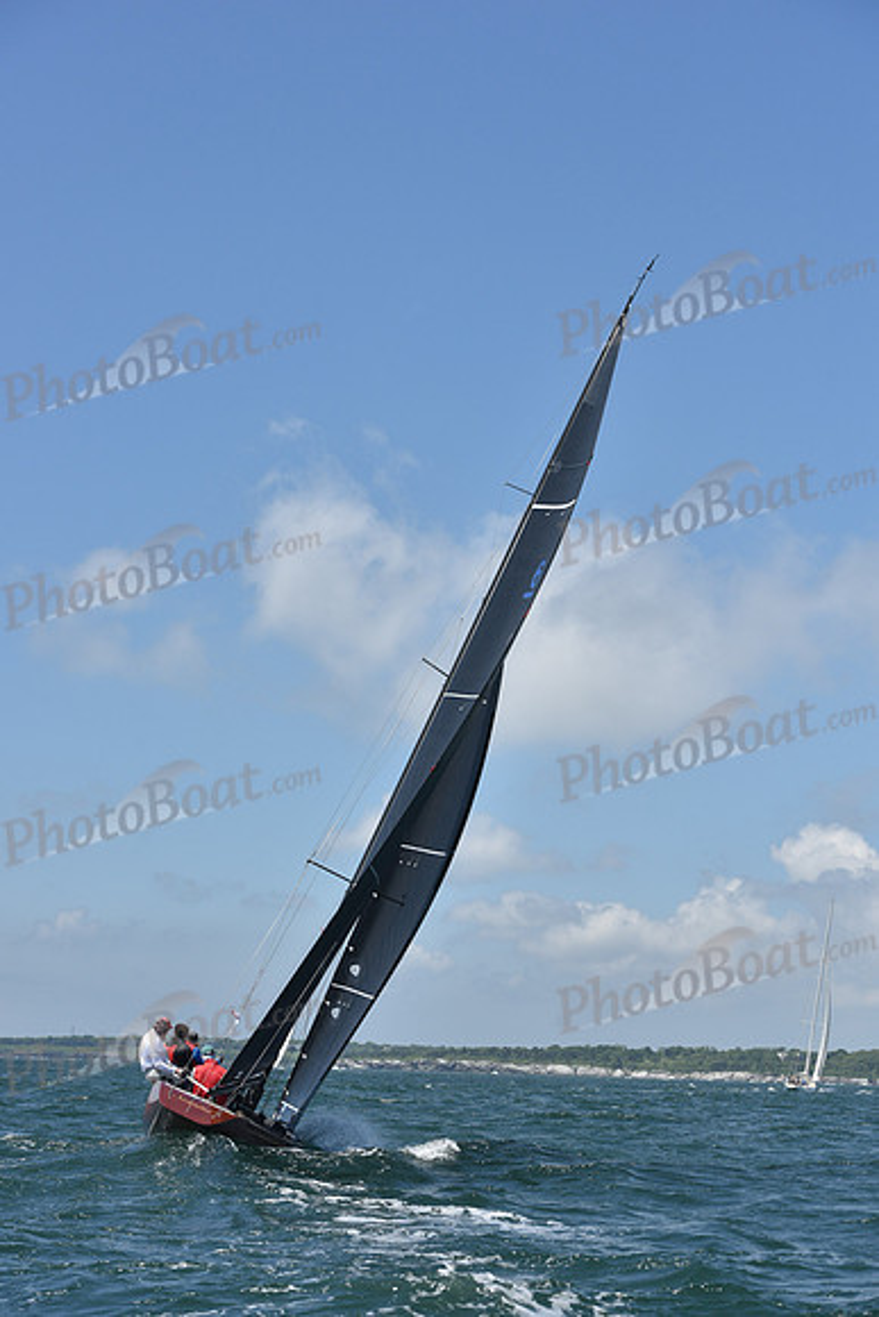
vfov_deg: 28.8
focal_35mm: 70
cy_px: 658
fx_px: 2562
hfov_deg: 19.5
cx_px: 440
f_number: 7.1
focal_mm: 70
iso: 250
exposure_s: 1/1250
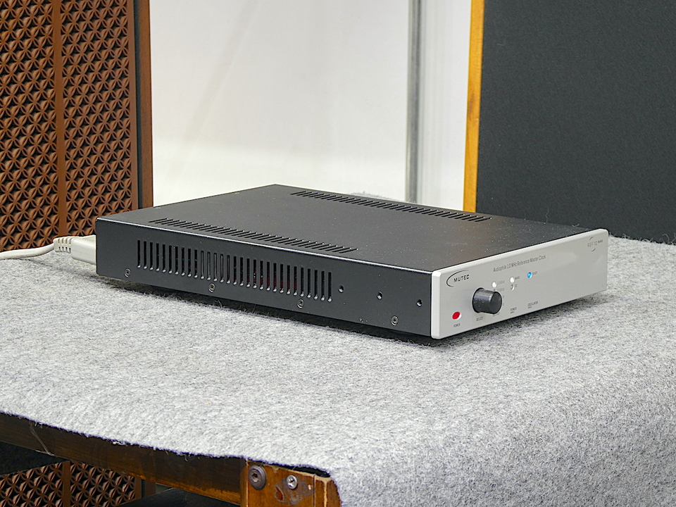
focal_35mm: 115
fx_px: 2246
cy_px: 254
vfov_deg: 12.9
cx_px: 338
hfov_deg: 17.1
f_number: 5.1
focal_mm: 20.6
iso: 100
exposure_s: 1/1.3
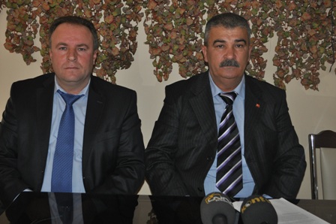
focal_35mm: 51
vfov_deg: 26.4
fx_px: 476
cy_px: 112
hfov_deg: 38.9
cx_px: 168
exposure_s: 1/60
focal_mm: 34
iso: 800
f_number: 5
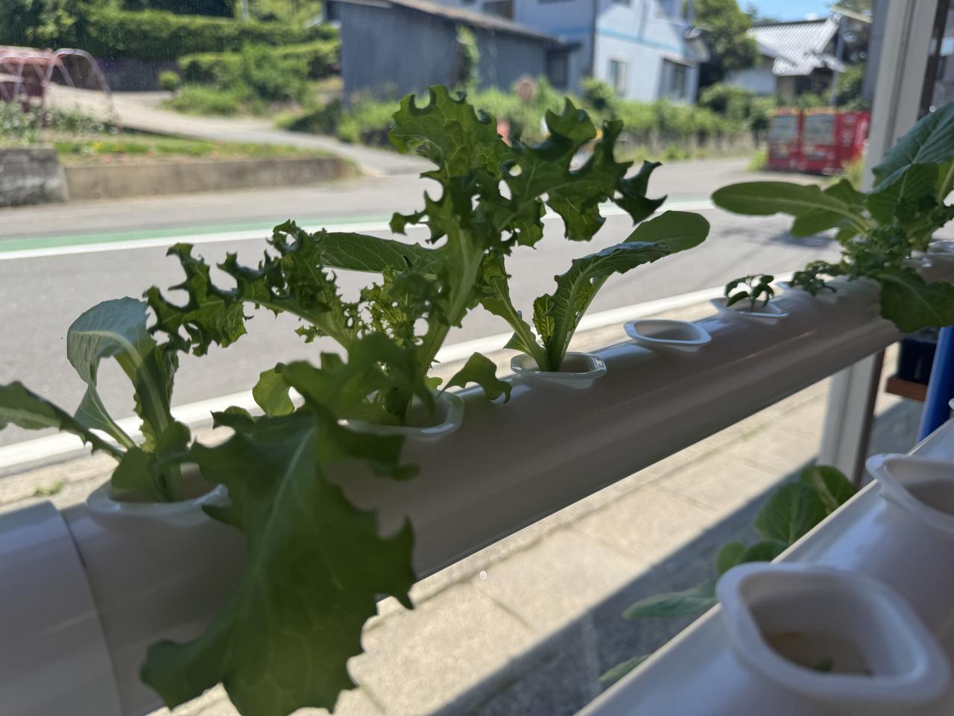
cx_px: 477
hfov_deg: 71.6
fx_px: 661
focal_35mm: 24
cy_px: 358
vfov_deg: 56.8
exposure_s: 1/2331
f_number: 1.78
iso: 80
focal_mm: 6.76
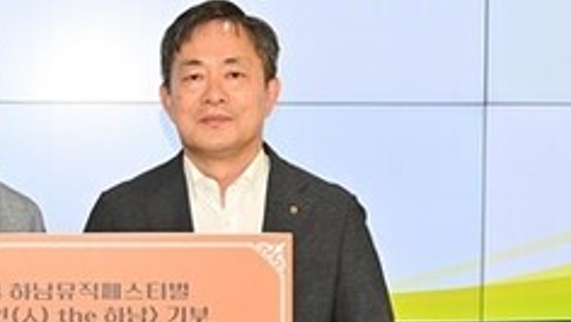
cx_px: 150
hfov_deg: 22.0
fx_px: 1454
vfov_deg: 12.6
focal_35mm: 96
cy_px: 194
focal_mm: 36
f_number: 6.3
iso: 800
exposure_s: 1/100
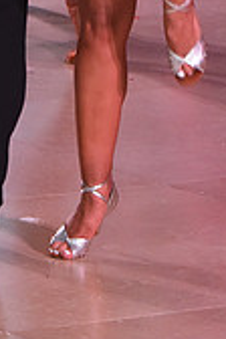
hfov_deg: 3.6
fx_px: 3635
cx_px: 62
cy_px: -198
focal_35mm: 386
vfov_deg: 5.3
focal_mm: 112
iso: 2500
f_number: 7.1
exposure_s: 1/320
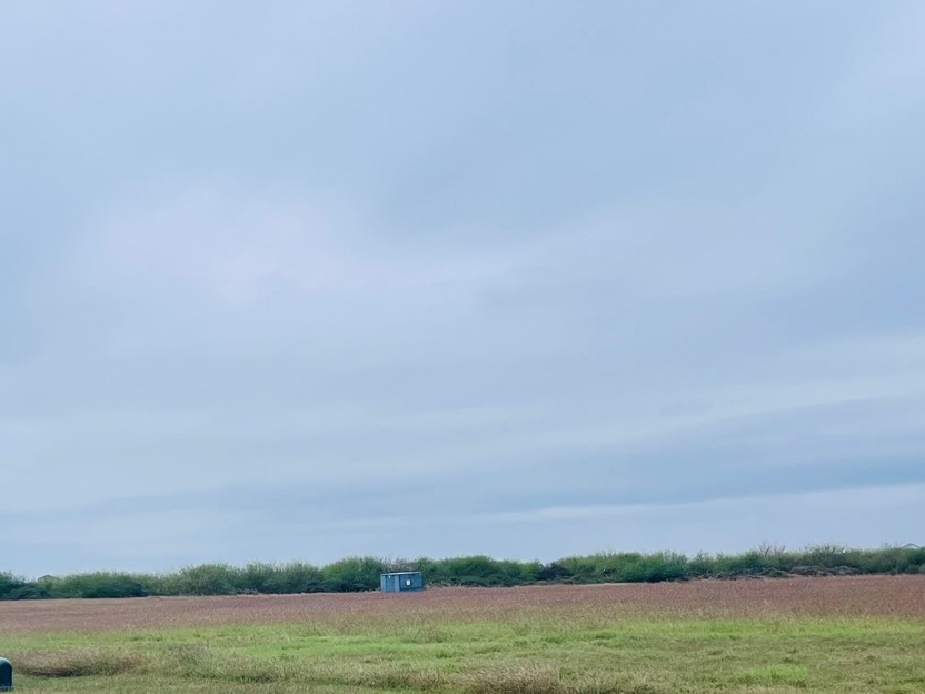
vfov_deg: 22.6
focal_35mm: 64
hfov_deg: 30.0
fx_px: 1710
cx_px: 281
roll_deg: +2.2
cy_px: 556
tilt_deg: +0.9
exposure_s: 1/3165
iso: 50
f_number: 1.5
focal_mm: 5.7
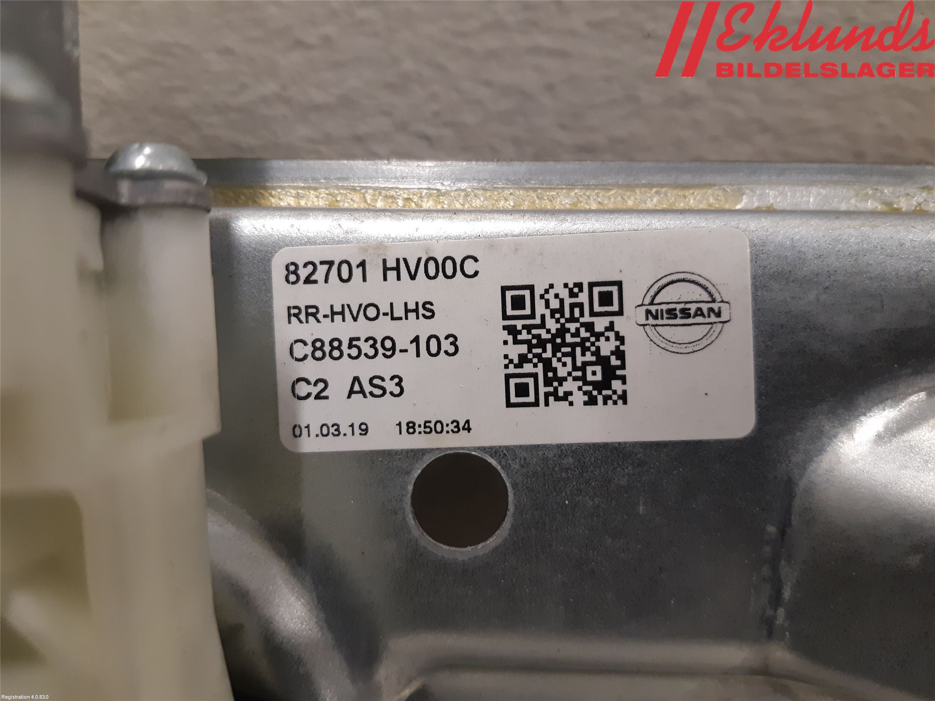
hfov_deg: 67.3
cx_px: 468
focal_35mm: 26
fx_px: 702
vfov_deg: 53.1
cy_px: 350
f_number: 1.7
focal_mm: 3.93
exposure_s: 1/50
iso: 160
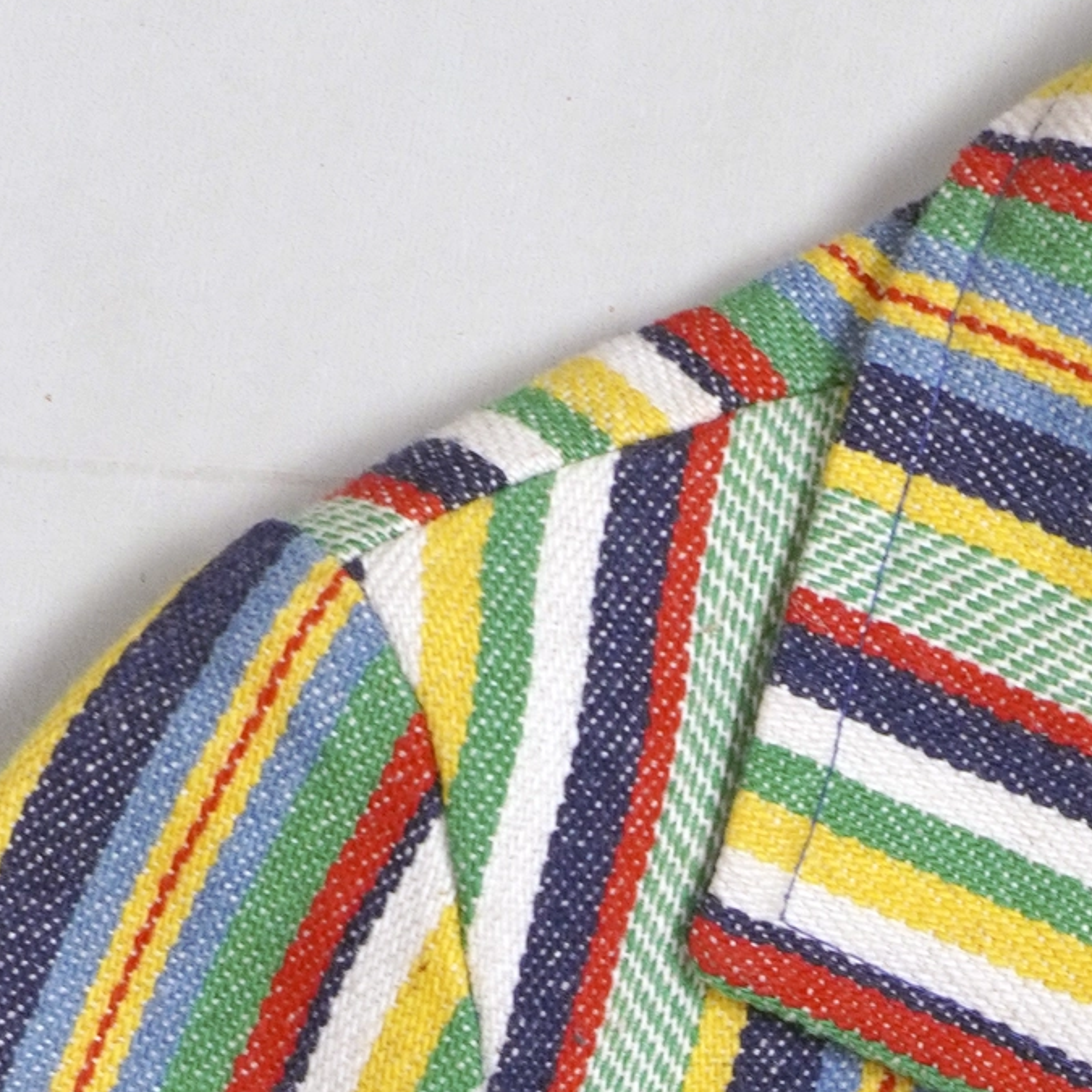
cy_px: 2059
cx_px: 1084
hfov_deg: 10.0
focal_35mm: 174
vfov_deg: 9.5
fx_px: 6210
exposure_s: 1/40
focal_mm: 32
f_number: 8
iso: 400
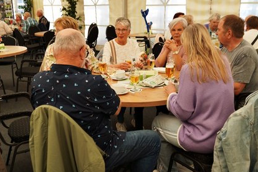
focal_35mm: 40
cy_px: 91
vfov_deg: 33.4
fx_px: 287
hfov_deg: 48.4
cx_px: 137
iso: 100
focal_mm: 24
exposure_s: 1/100
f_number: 5
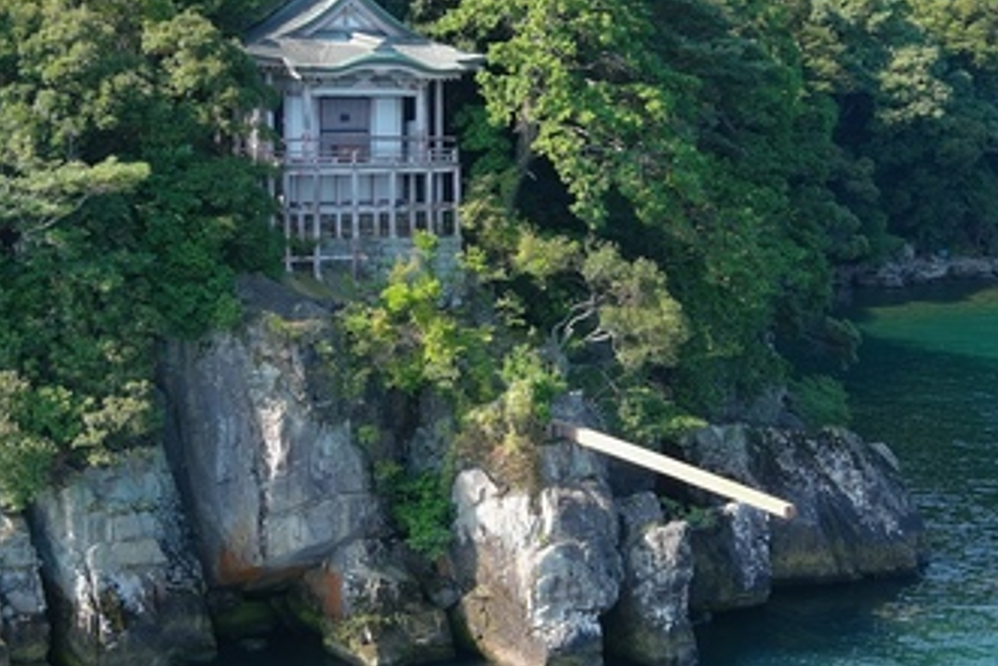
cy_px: 312
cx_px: 491
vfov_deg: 37.9
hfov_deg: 54.4
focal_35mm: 35
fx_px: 971
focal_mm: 10.57
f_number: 2.8
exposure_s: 1/320
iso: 100
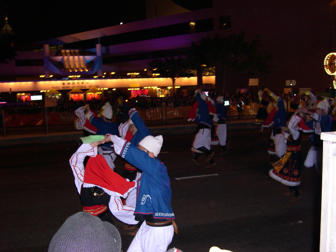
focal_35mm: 38
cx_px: 168
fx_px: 369
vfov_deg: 37.7
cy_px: 126
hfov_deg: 49.0
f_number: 2.8
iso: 265
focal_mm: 8
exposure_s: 1/60
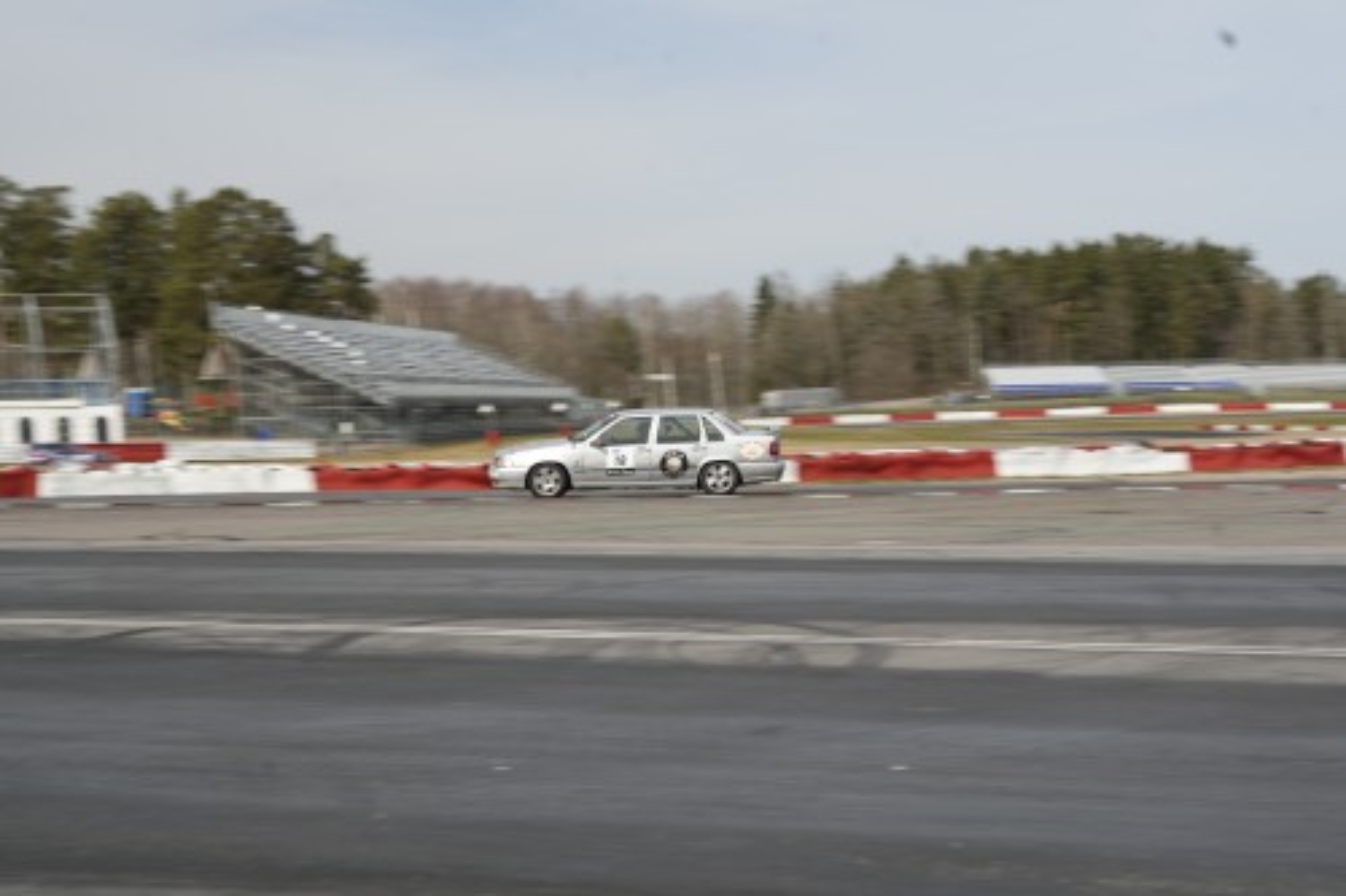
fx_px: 2616
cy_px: 448
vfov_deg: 19.4
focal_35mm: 70
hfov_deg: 28.9
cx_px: 673
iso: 100
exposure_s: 1/100
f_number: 9
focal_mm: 70
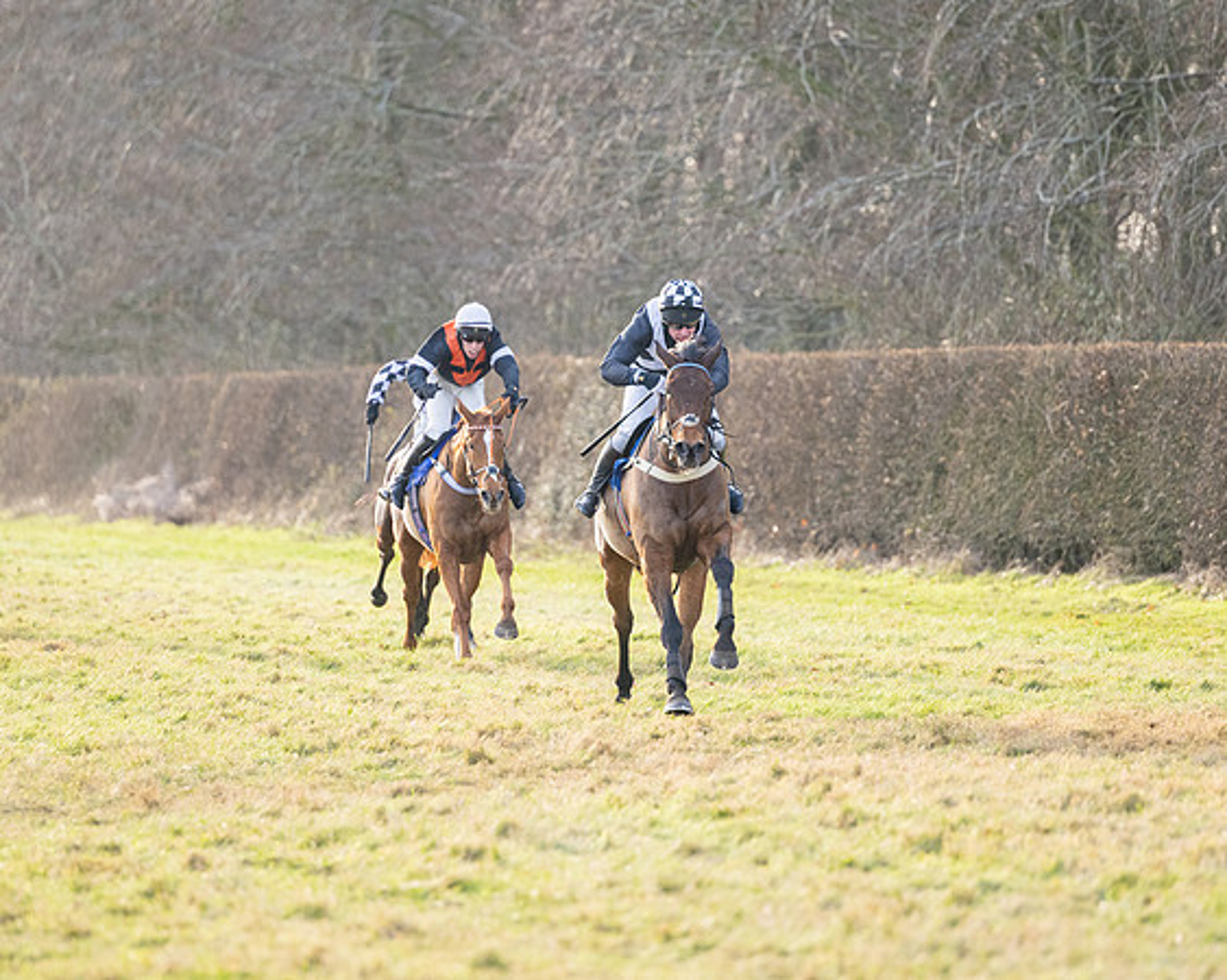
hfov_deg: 6.8
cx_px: 573
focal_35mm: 286
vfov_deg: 5.4
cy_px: 404
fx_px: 10398
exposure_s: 1/2000
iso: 800
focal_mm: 180
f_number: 2.8
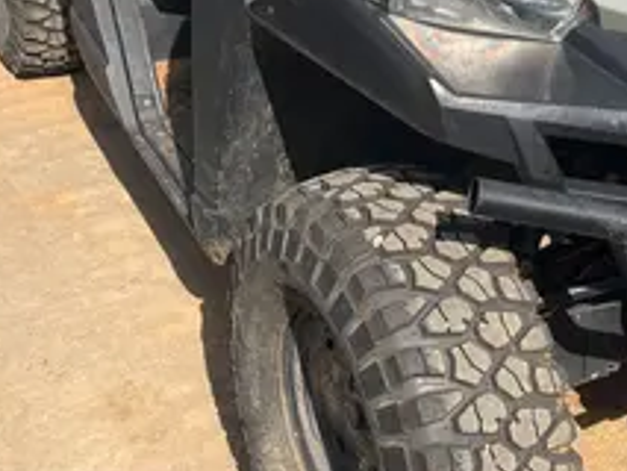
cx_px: 495
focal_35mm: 67
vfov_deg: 20.4
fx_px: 1214
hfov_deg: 28.4
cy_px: -105
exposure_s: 1/2309
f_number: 1.6
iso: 50
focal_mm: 5.1
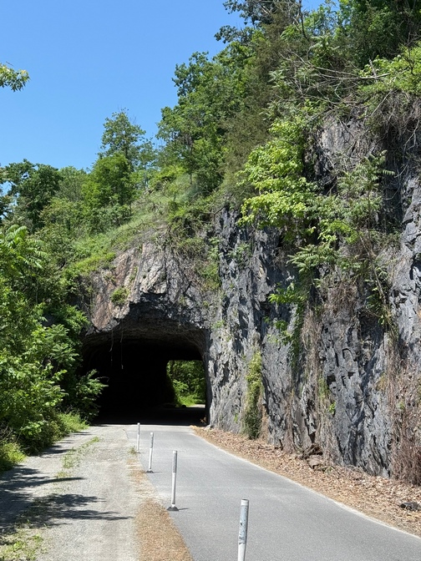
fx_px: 778
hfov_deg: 30.3
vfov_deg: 39.7
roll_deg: -0.1
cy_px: 280
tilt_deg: +8.4
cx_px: 210
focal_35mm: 48
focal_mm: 6.76
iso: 64
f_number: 1.78
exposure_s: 1/2342
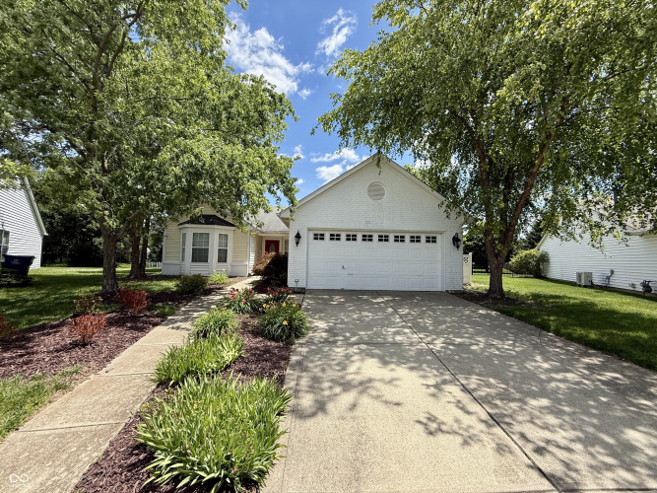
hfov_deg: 102.1
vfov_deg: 85.7
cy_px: 246
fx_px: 266
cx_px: 328
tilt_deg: +3.3
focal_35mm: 14
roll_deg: -1.6
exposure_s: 1/1339
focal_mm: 2.22
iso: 50
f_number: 2.2
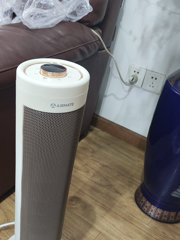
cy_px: 155
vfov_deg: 50.6
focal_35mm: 36
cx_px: 48
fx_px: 249
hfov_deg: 38.8
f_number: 1.8
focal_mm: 4.68
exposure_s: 1/25
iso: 701
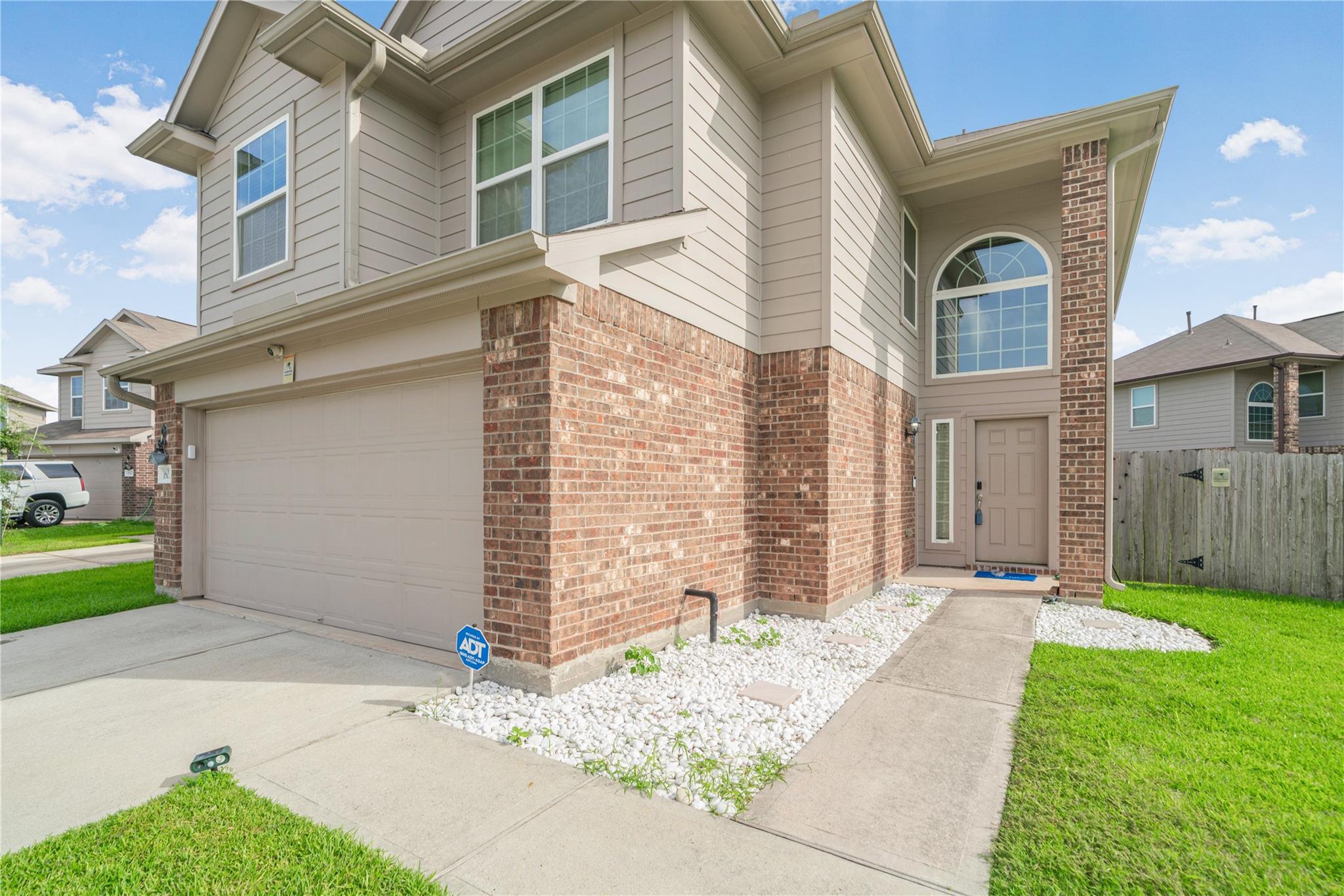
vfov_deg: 77.3
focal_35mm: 15
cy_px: 448
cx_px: 672
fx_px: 560
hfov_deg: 100.4
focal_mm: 15
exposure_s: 1/160
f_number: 9
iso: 200
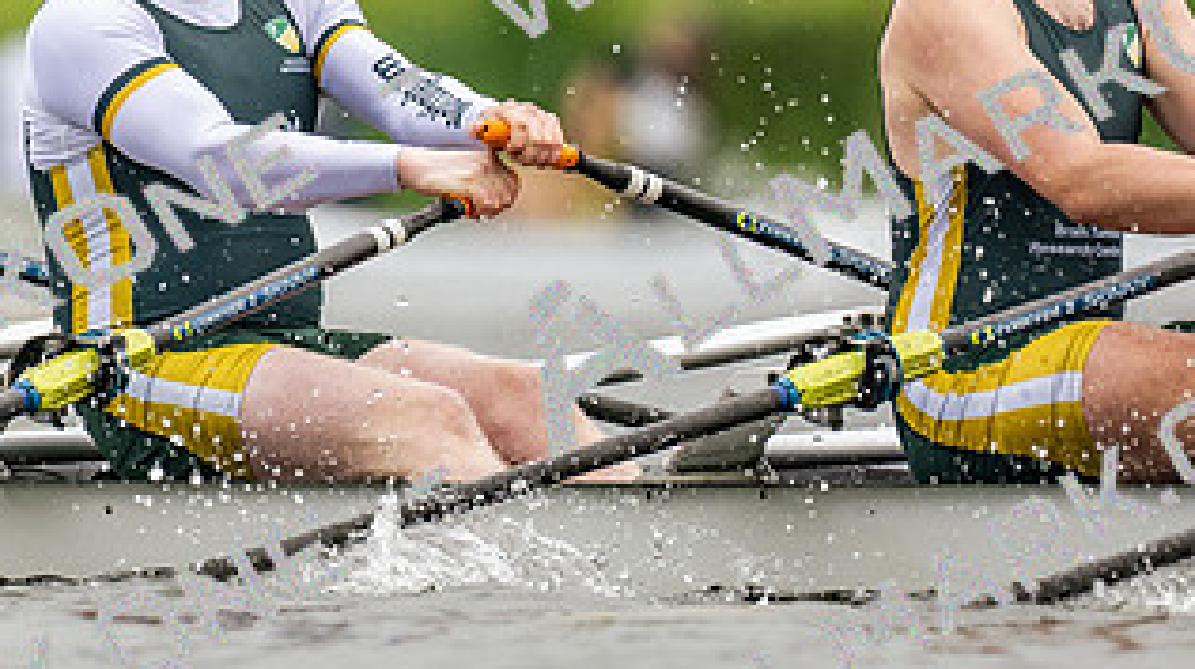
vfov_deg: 0.7
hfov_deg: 1.2
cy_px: 102
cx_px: 204
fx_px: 54826
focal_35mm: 1732
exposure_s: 1/2000
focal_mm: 600
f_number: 4
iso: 800
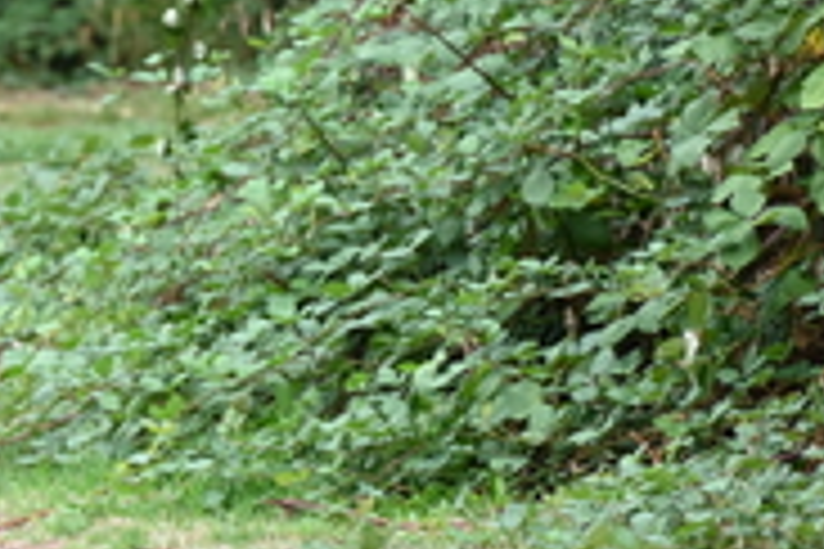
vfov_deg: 2.3
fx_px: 13732
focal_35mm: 600
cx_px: -378
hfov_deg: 3.4
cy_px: 29
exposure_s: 1/250
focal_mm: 200
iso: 1100
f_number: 6.3
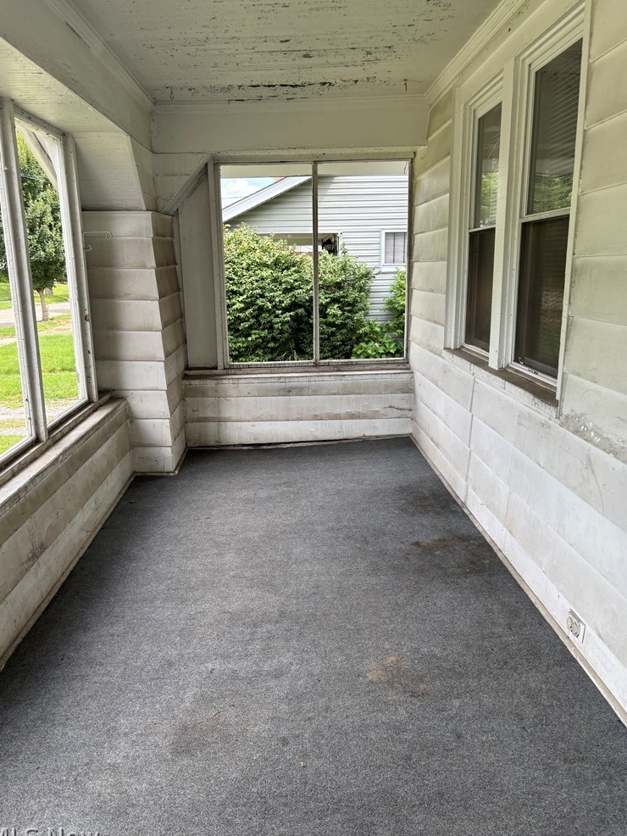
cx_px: 308
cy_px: 422
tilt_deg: -13.5
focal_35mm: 27
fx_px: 652
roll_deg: +0.5
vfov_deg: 65.3
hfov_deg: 51.4
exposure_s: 1/261
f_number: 1.6
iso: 40
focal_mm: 5.96
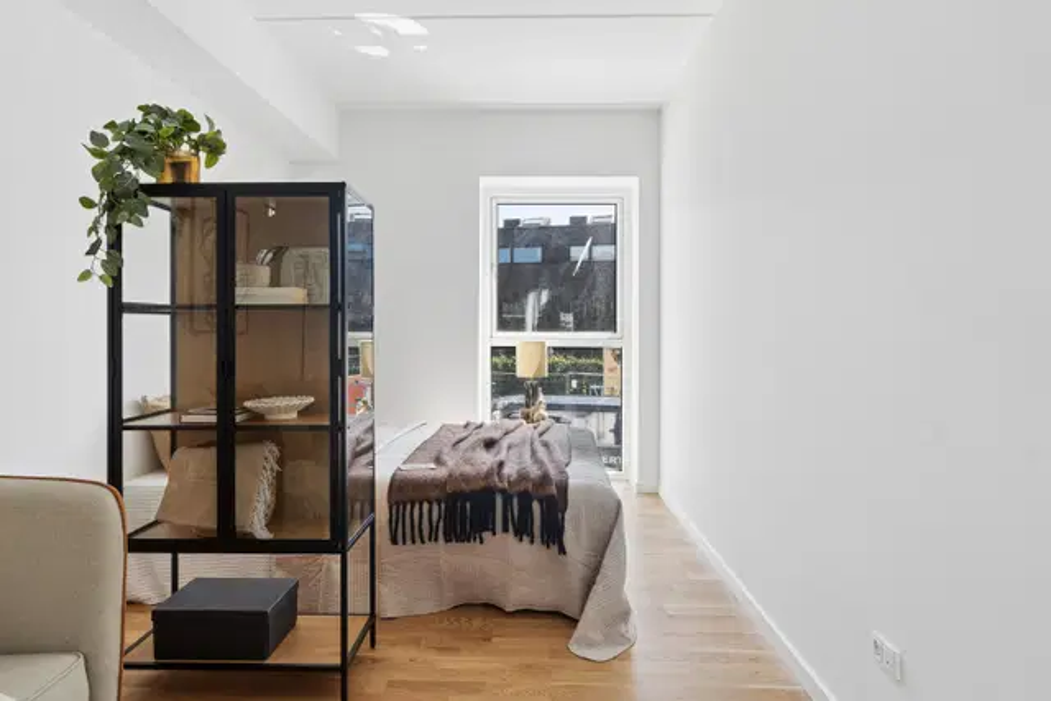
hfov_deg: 75.5
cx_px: 526
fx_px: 679
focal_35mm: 23
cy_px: 350
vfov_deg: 54.6
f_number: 8
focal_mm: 15.5
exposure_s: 1/30
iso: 200
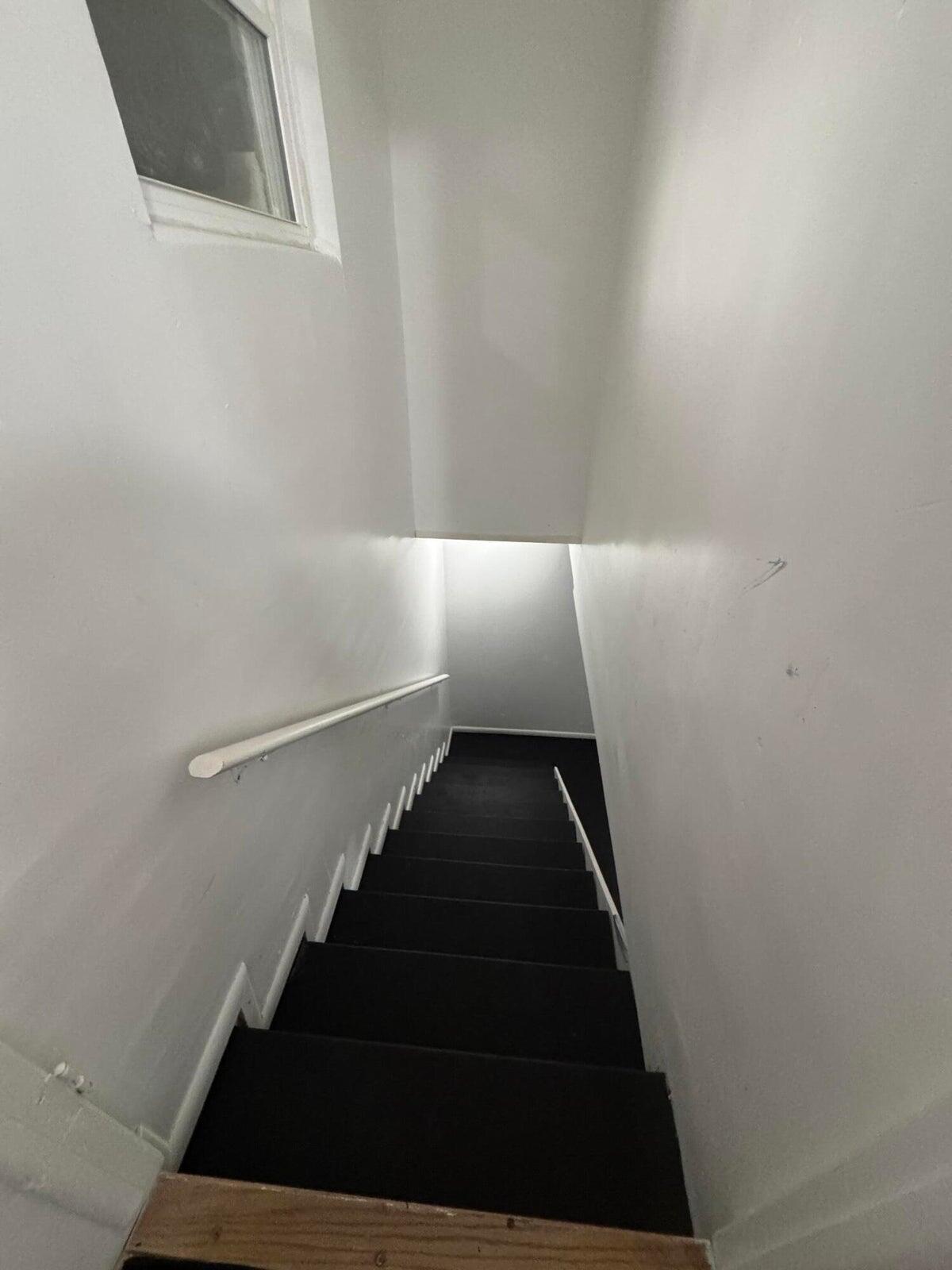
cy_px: 635
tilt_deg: -34.5
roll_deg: +0.6
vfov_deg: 102.1
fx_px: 513
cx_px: 476
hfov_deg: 85.7
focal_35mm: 14
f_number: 2.2
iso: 640
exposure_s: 1/60
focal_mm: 2.22
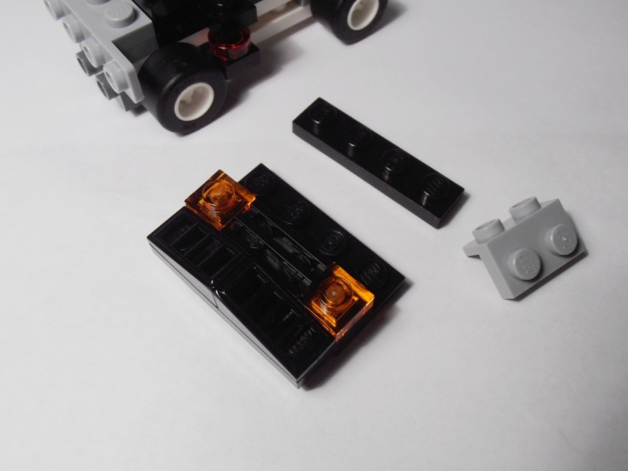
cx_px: 314
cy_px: 236
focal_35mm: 37
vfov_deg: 38.7
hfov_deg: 50.1
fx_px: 671
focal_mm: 6.61
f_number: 3.9
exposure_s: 1/60
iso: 80
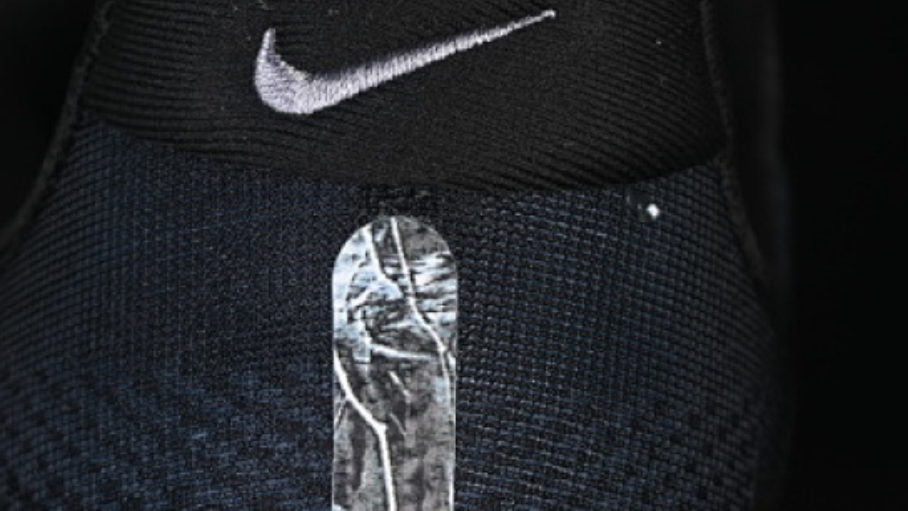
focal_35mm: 156
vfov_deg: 7.8
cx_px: 366
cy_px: 476
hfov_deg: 13.8
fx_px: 3756
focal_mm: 50
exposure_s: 1/50
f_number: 6.3
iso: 160
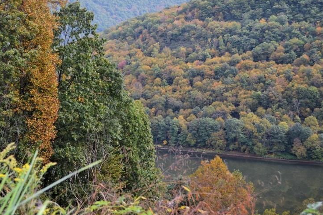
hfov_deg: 31.7
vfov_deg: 21.5
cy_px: 76
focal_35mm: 63
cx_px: 109
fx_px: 565
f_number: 4.8
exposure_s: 1/200
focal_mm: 30
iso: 100
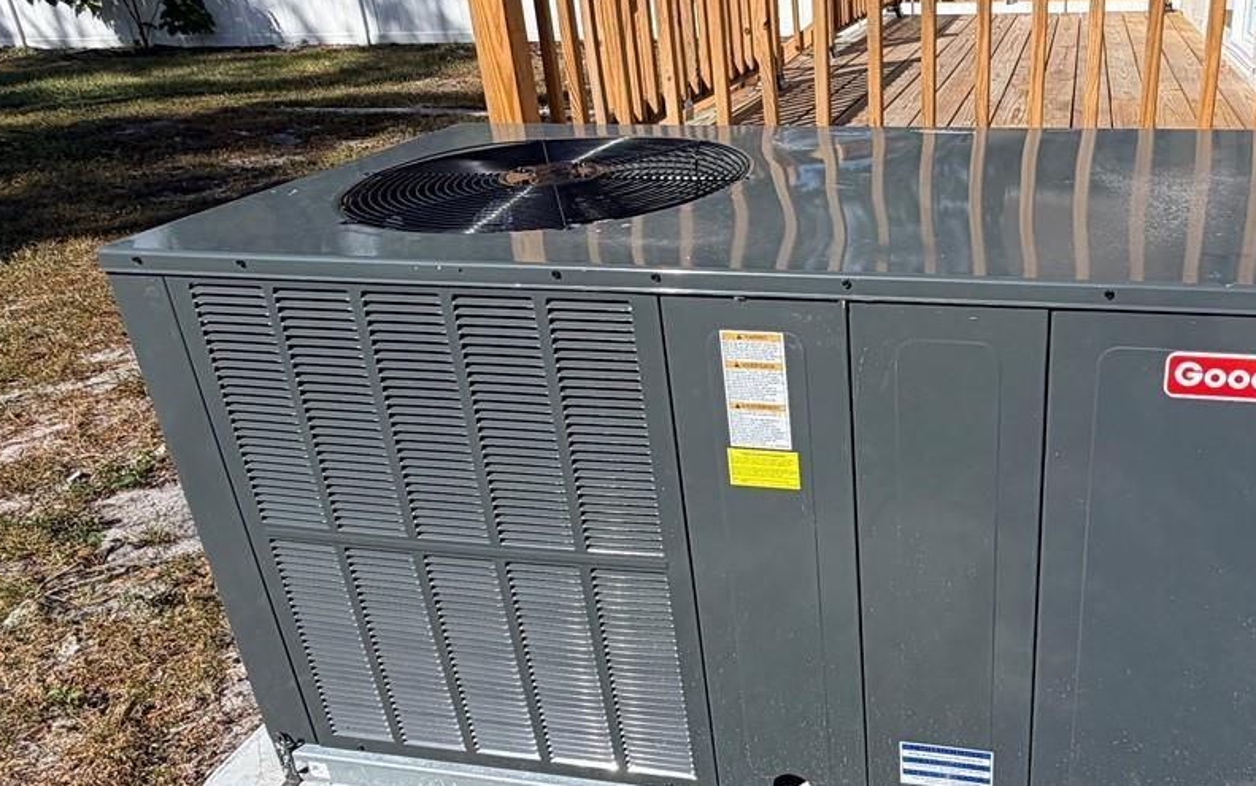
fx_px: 1027
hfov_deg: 60.5
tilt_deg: -21.7
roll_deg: +2.8
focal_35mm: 30
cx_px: 891
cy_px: 360
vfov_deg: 41.8
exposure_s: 1/1259
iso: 20
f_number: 2.2
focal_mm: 2.22
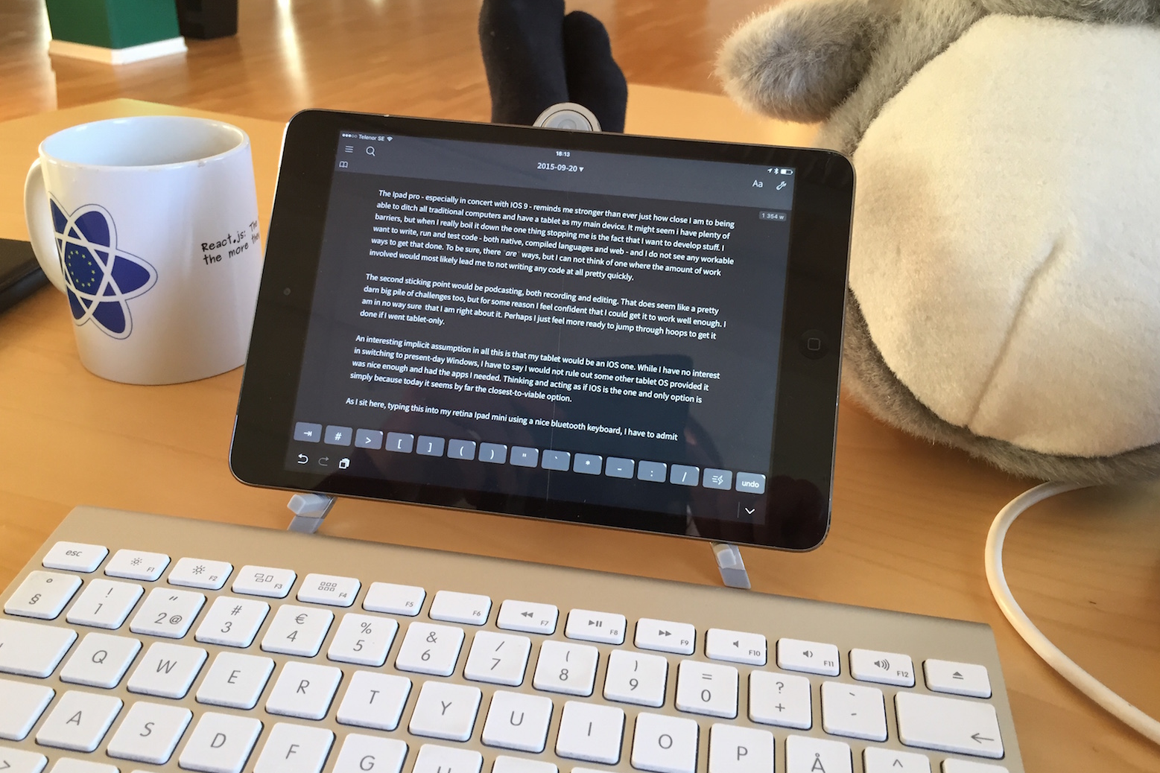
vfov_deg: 42.2
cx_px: 578
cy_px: 337
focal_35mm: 31
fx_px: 999
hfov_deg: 60.3
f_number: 2.2
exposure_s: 1/33
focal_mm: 4.15
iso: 50
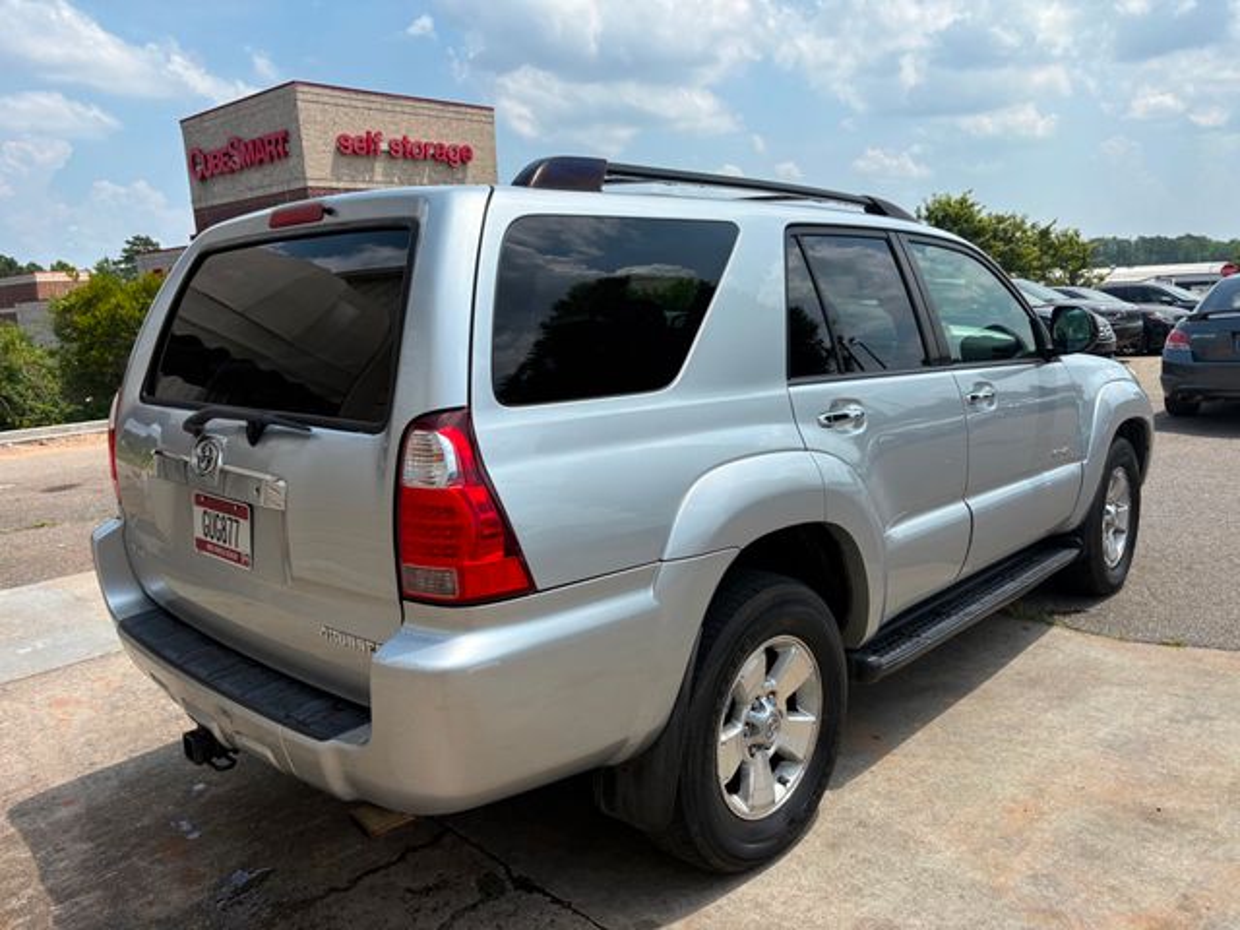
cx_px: 620
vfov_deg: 53.1
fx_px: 931
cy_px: 465
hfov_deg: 67.3
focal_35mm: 26
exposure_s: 1/3623
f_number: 1.6
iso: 50
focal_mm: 5.96
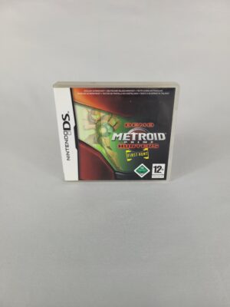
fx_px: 230
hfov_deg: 53.1
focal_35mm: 26
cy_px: 154
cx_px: 115
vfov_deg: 67.3
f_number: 1.8
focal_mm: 5.4
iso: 40
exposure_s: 1/217
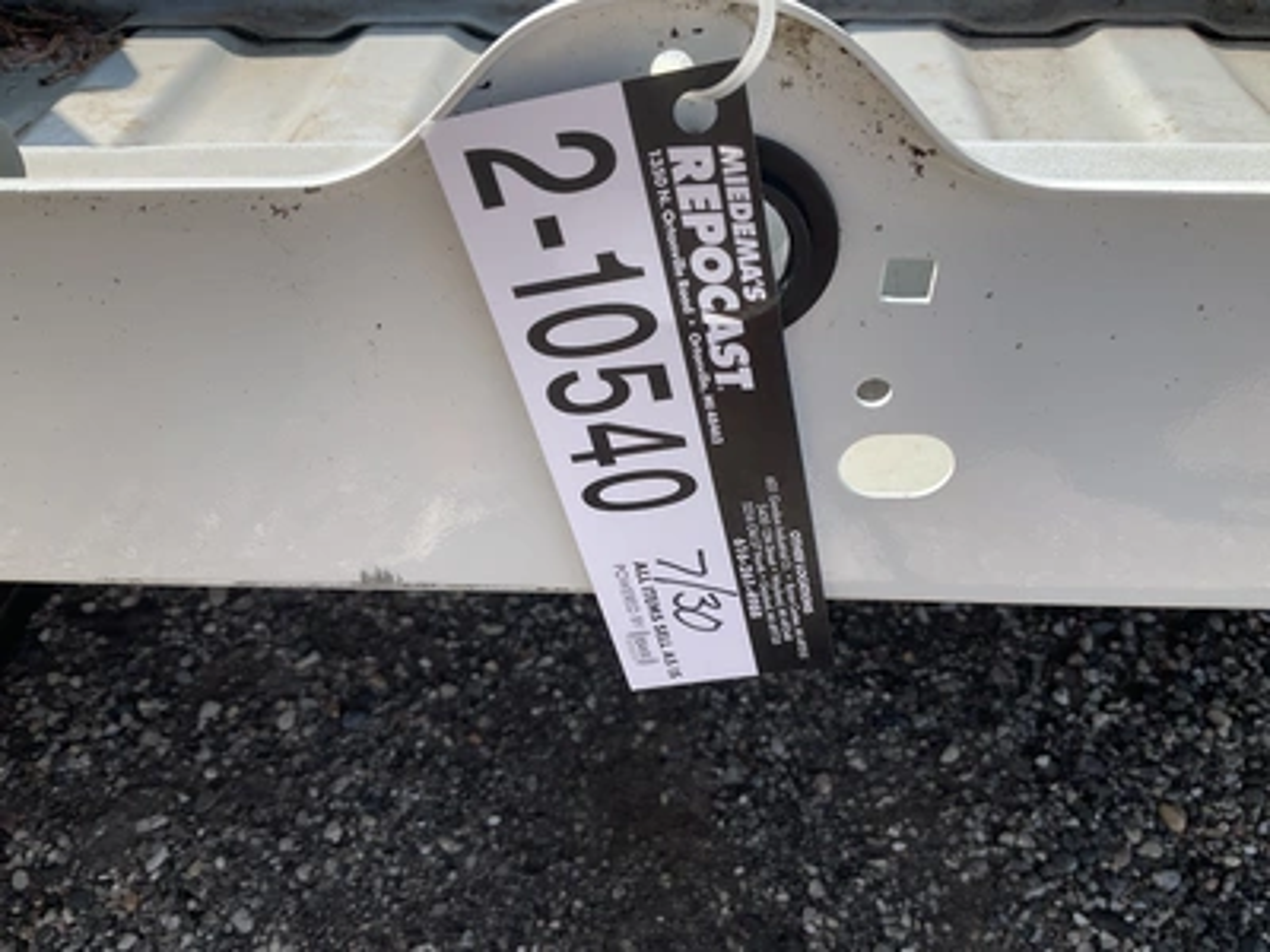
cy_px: 476
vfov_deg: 48.2
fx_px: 1064
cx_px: 635
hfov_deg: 61.7
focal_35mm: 29
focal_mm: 3
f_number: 1.8
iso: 25
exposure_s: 1/683
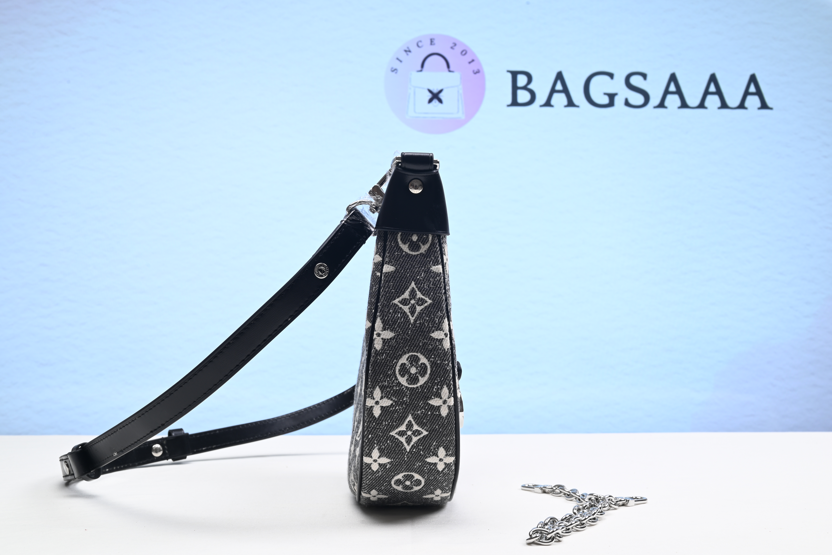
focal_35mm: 40
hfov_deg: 48.4
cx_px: 416
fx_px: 925
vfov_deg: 33.4
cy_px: 278
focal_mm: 40
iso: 100
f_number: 16
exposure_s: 1/2
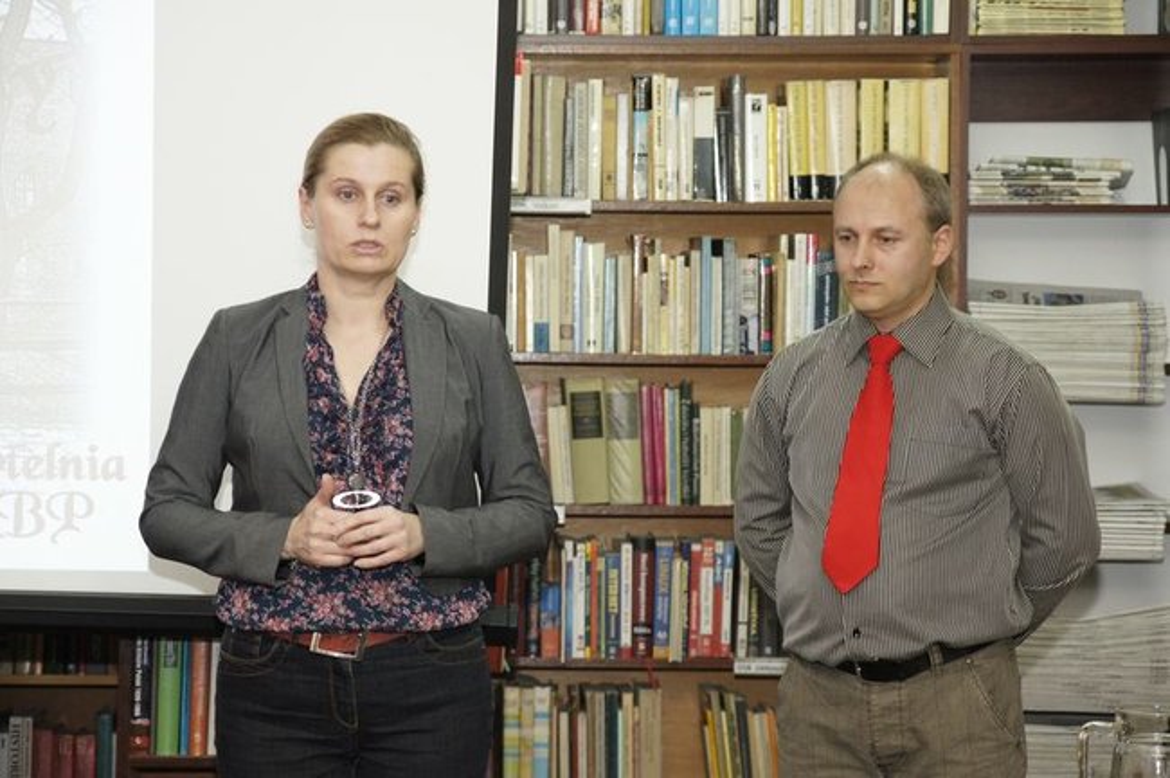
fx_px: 3409
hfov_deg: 19.5
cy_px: 389
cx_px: 585
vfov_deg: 13.0
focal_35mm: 105
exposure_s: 1/160
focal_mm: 70
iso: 1600
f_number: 4
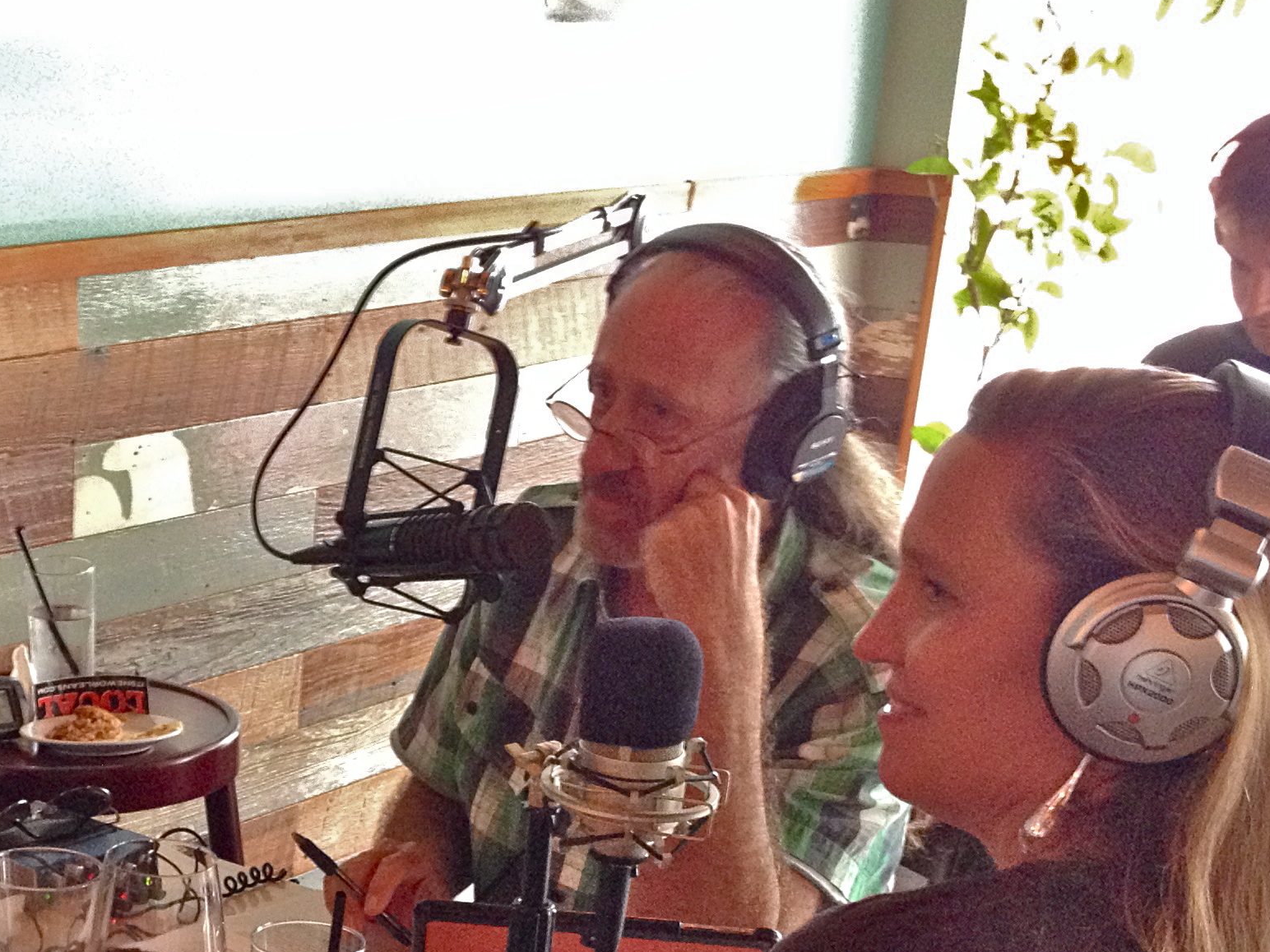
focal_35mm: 74
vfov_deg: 19.4
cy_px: 904
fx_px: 2715
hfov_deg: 25.5
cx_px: 127
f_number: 2.4
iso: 250
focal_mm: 4.28
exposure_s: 1/20
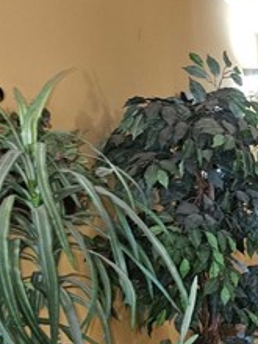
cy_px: 306
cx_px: 357
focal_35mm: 67
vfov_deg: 27.9
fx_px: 666
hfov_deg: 19.8
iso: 320
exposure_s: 1/8
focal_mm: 6.3
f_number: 1.7
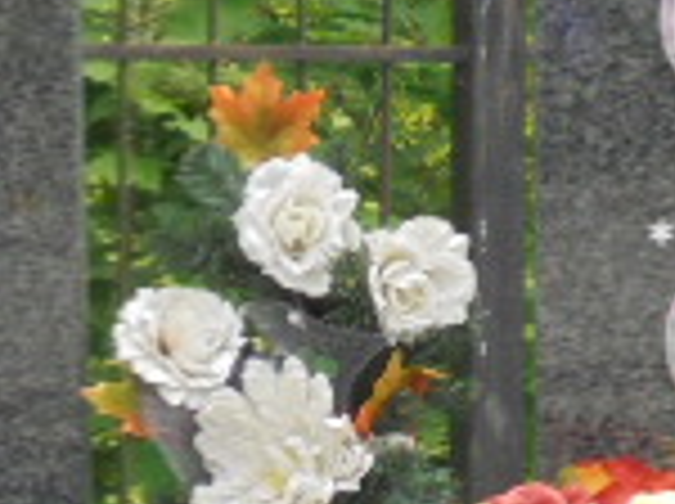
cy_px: 324
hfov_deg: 10.8
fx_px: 3582
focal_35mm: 184
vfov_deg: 8.0
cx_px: 356
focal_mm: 7.8
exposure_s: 1/30
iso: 100
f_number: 4.5
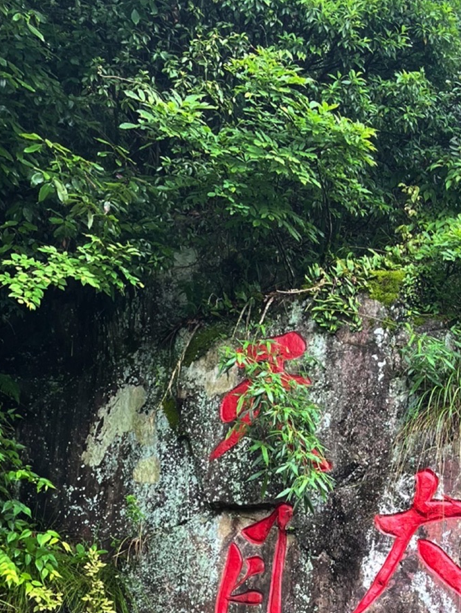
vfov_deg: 30.2
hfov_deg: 23.2
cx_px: 480
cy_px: 595
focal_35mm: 60
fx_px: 1065
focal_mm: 4.2
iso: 50
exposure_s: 1/121
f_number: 1.6
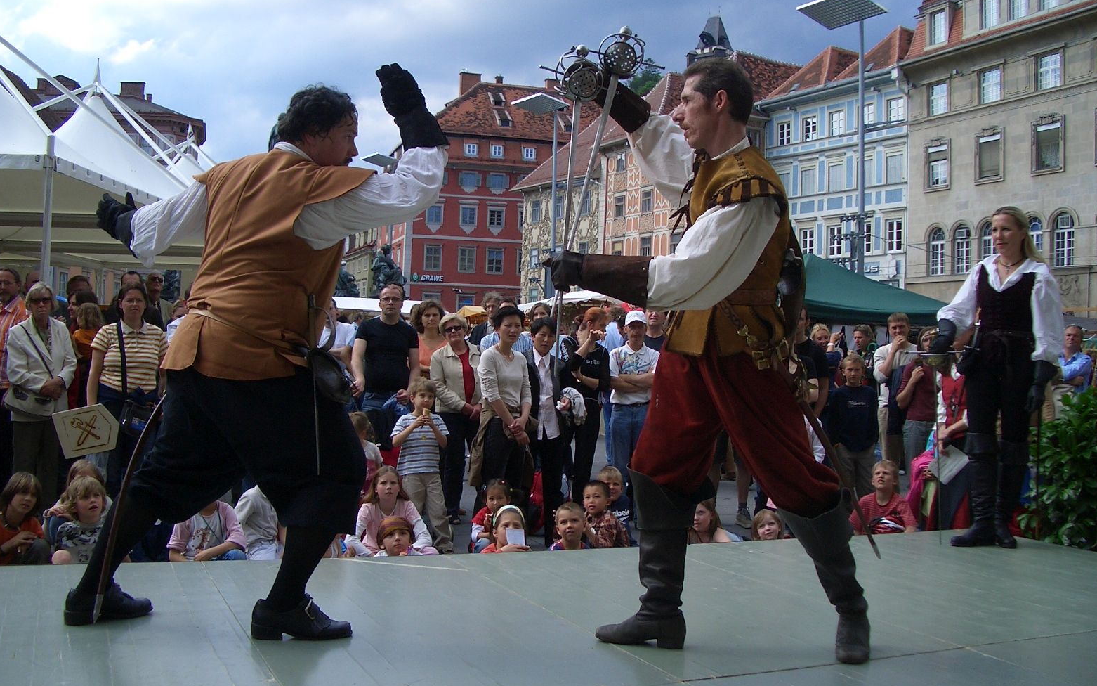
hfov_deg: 51.5
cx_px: 554
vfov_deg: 33.6
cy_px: 323
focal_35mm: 38
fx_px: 1136
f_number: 2.6
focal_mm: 5.8
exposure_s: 1/800
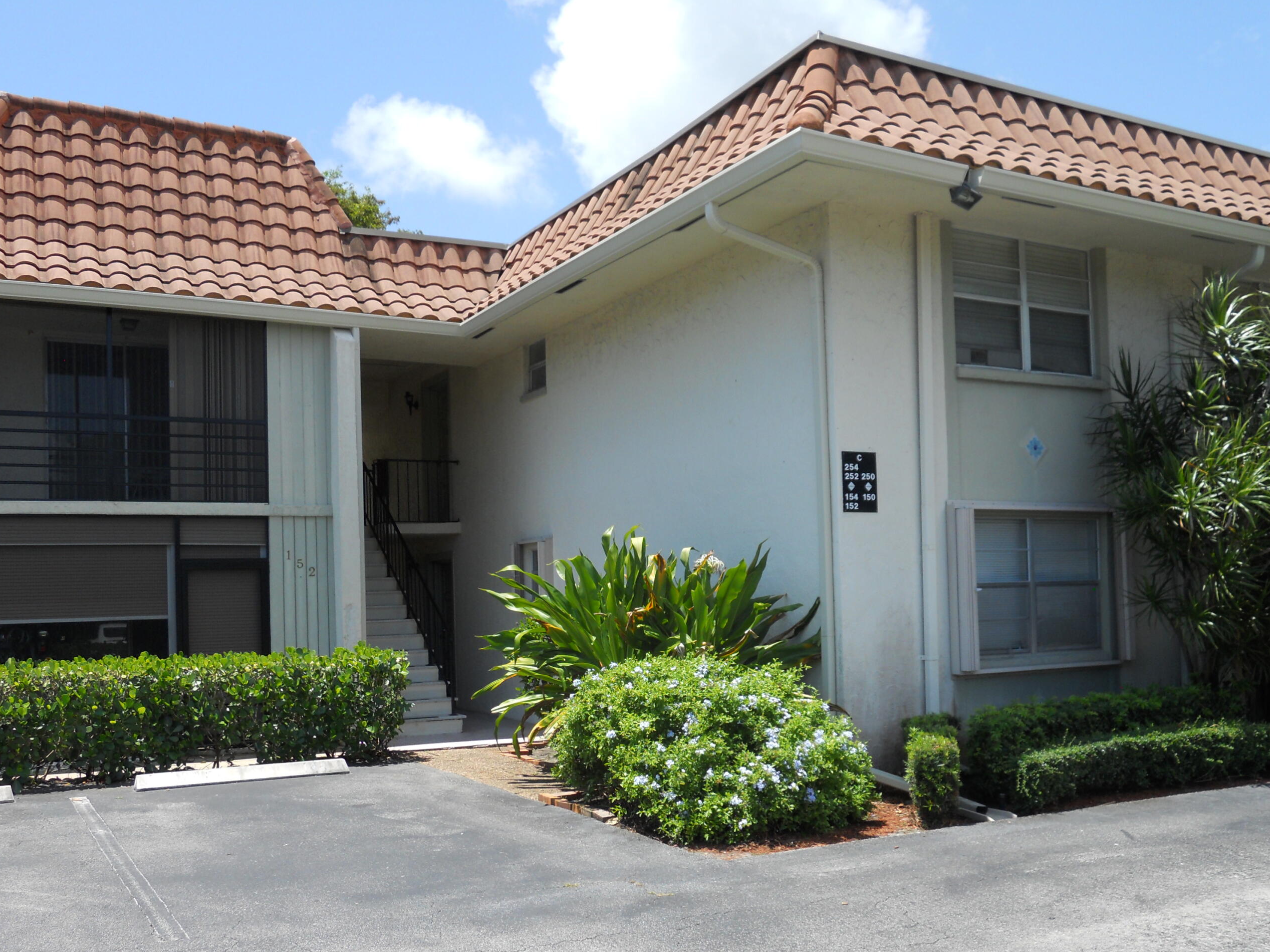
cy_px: 557
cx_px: 638
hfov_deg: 55.4
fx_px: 1211
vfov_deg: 42.8
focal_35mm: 33
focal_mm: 5
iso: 80
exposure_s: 1/1000
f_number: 2.7
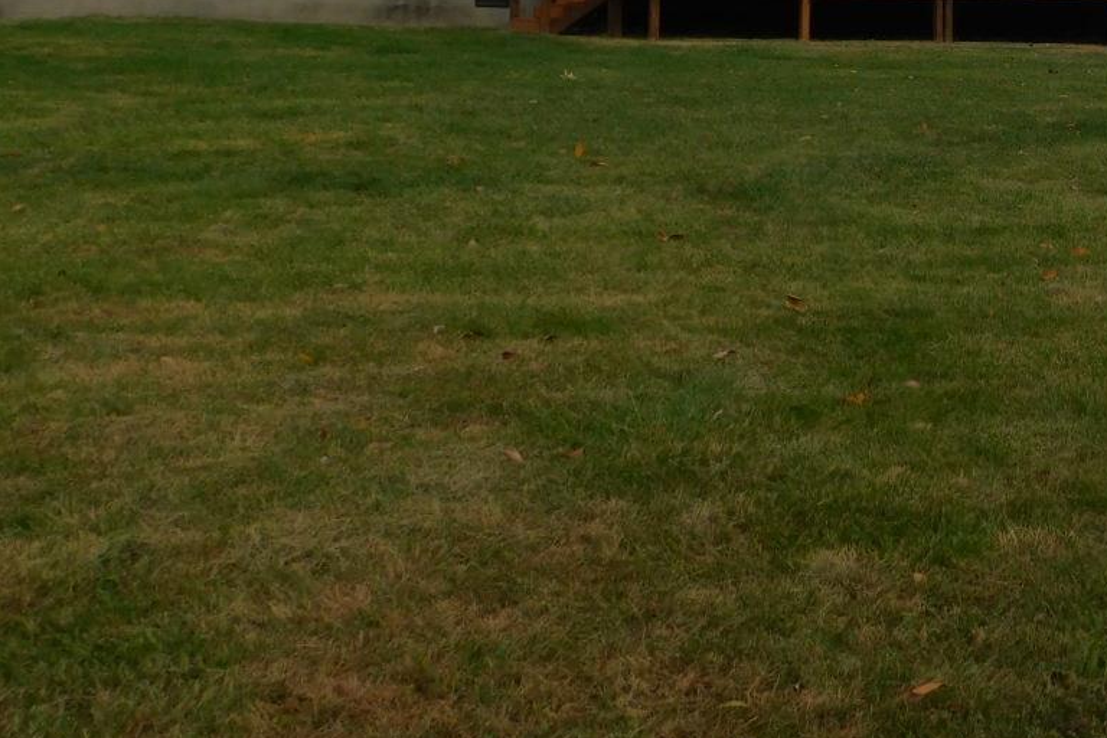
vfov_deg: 20.5
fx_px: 1999
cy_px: 75
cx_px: 1035
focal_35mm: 65
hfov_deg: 29.4
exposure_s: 1/1500
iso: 125
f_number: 3.2
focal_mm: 5.3
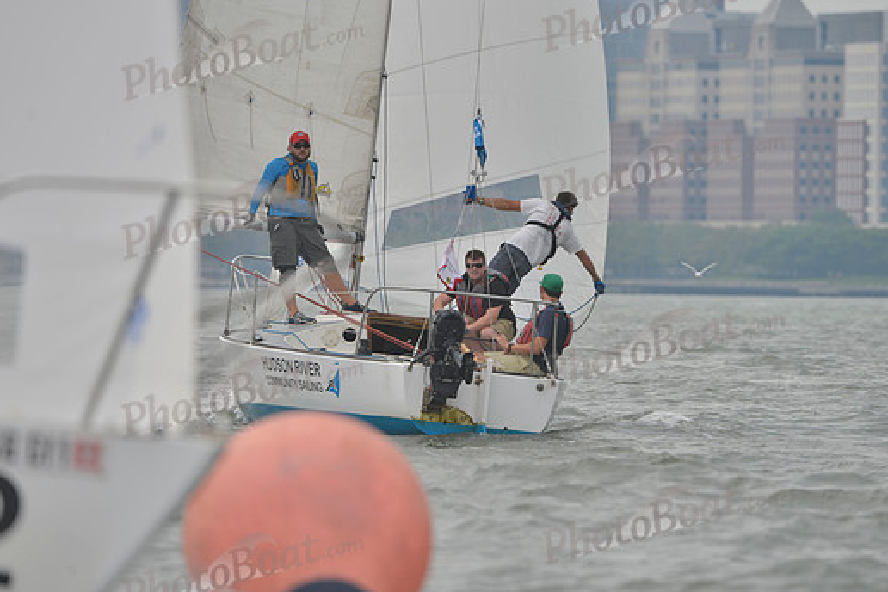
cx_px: 454
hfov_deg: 4.8
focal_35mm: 427
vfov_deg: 3.2
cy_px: 280
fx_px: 10532
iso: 200
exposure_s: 1/1000
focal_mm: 380
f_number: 6.3
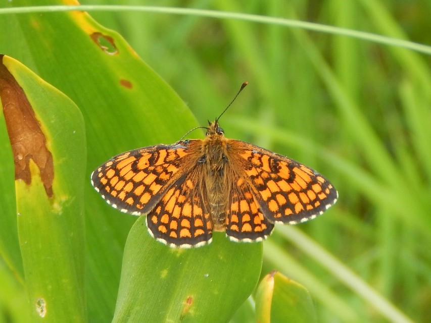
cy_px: 162
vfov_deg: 4.7
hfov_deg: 6.3
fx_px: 3923
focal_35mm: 315
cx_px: 216
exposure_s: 1/80
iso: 125
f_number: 5.7
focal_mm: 56.5
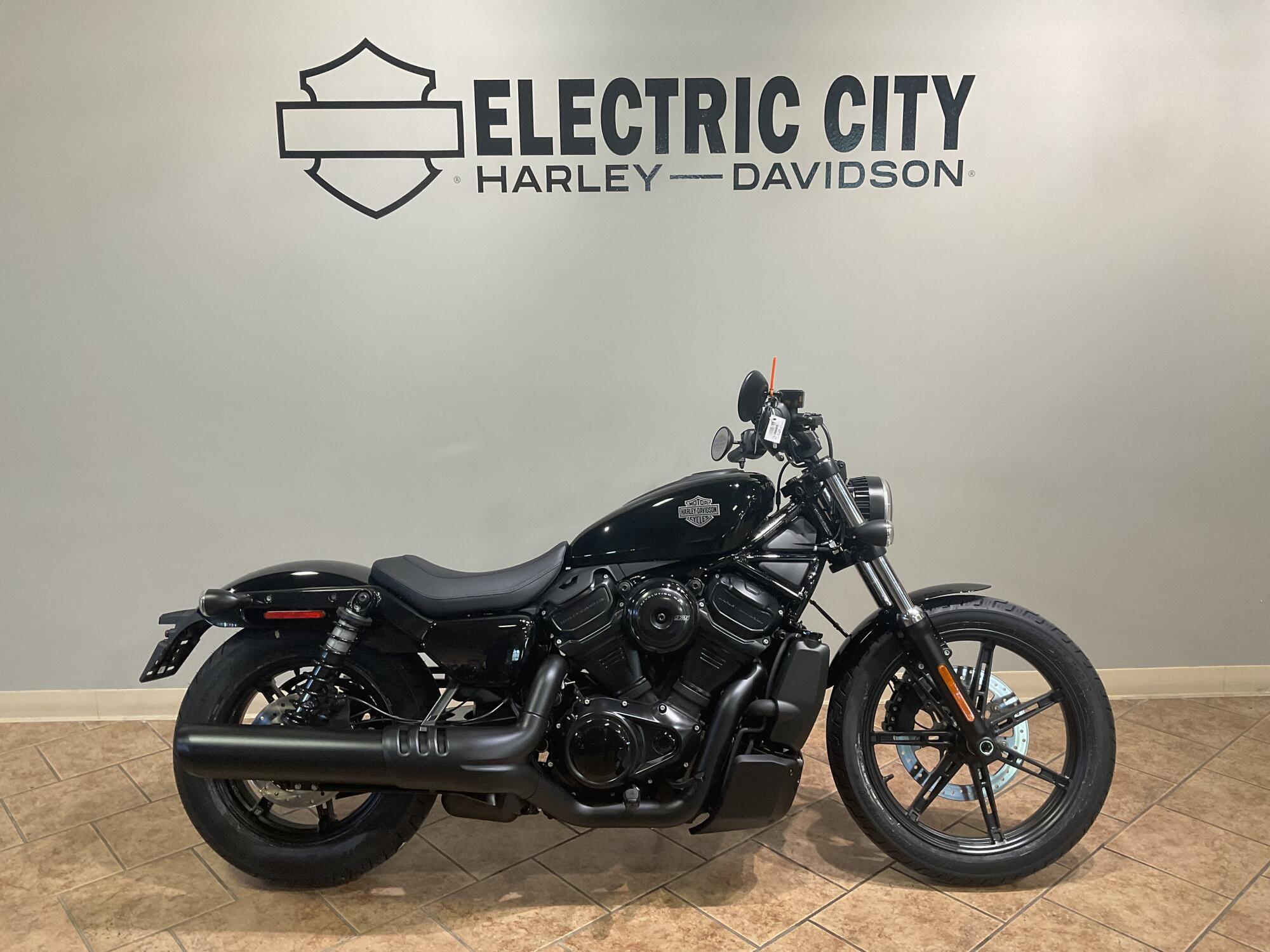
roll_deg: +0.2
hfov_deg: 61.7
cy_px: 476
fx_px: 1064
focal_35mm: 29
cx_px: 635
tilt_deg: -12.4
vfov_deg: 48.2
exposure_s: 1/60
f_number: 1.8
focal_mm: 3
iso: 64
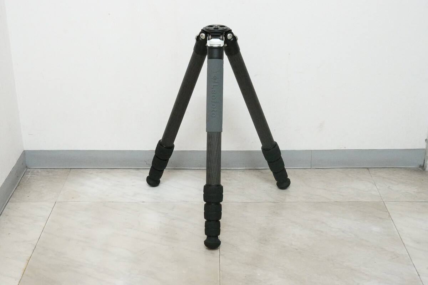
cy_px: 142
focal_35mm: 56
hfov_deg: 35.6
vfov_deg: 24.2
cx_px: 214
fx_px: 666
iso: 6400
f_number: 5.6
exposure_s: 1/60
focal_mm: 20.69
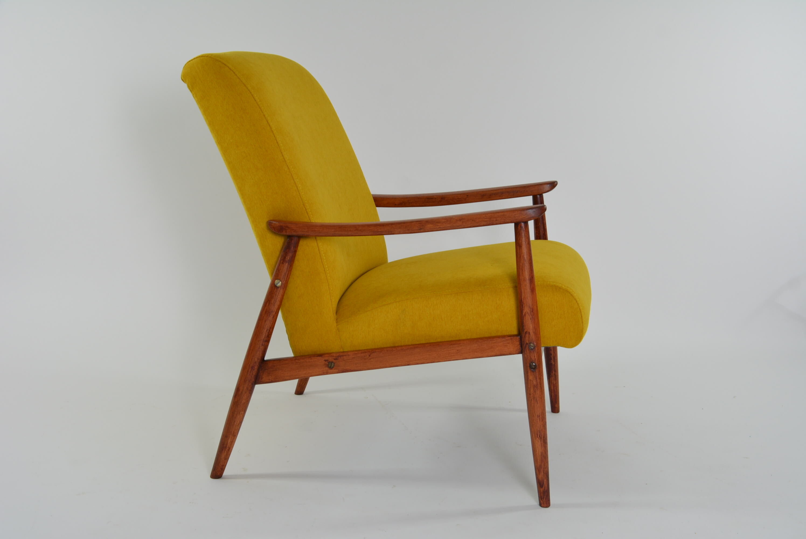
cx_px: 403
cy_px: 270
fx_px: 874
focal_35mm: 39
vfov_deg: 34.3
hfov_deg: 49.5
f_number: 7.1
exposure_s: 1/60
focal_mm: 26
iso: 400
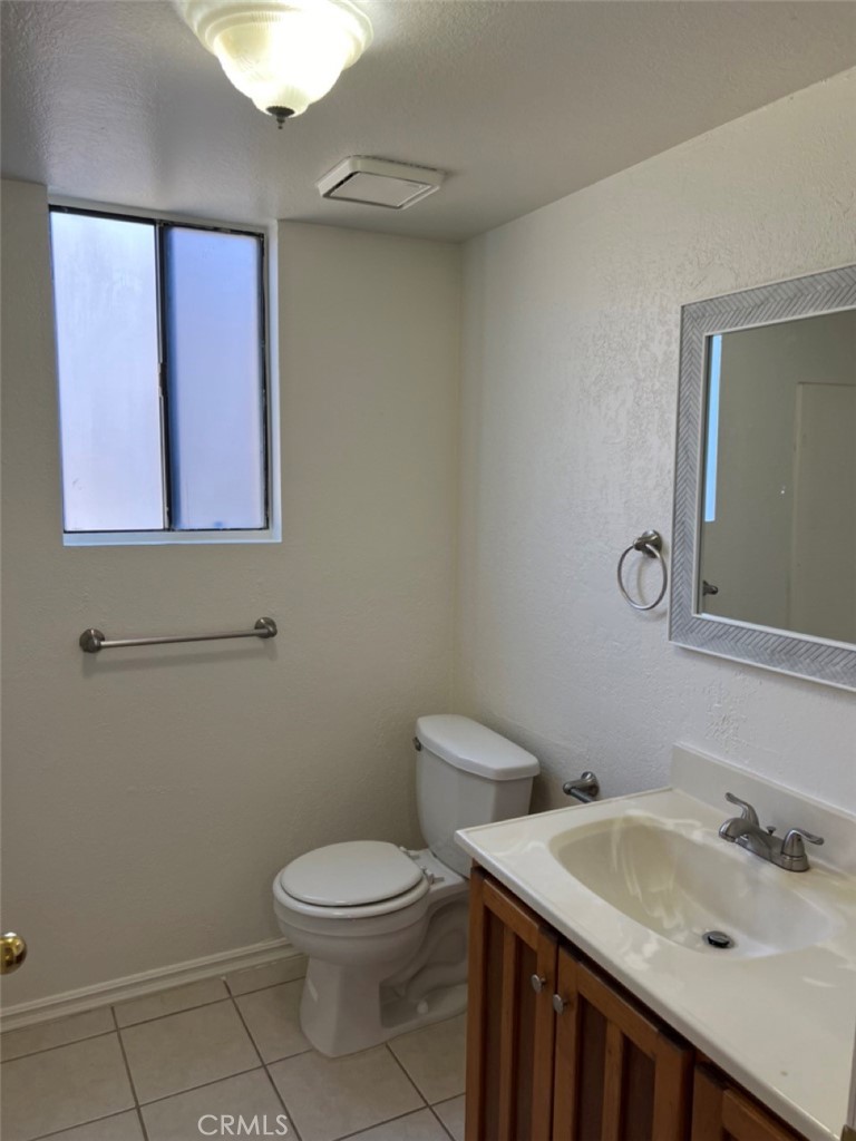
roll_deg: -1.0
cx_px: 428
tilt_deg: -7.1
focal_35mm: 26
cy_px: 570
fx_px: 857
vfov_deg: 67.3
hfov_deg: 53.1
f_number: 1.5
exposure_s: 1/120
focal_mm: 5.7
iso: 80
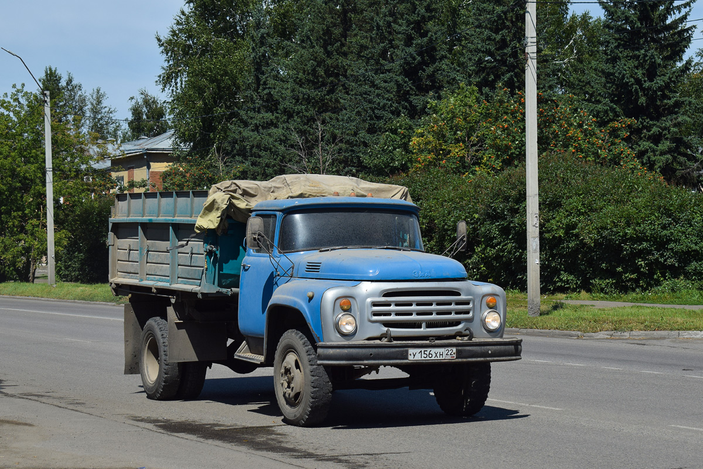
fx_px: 1406
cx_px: 352
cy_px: 234
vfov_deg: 18.9
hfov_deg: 28.1
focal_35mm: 72
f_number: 7.1
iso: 200
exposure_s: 1/1250
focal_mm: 48
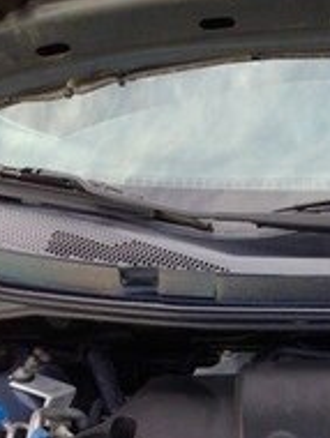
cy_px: 546
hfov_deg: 16.4
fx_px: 1091
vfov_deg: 21.0
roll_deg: -0.3
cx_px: 413
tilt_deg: -33.9
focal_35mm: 86
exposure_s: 1/120
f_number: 2.4
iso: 50
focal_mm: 4.12
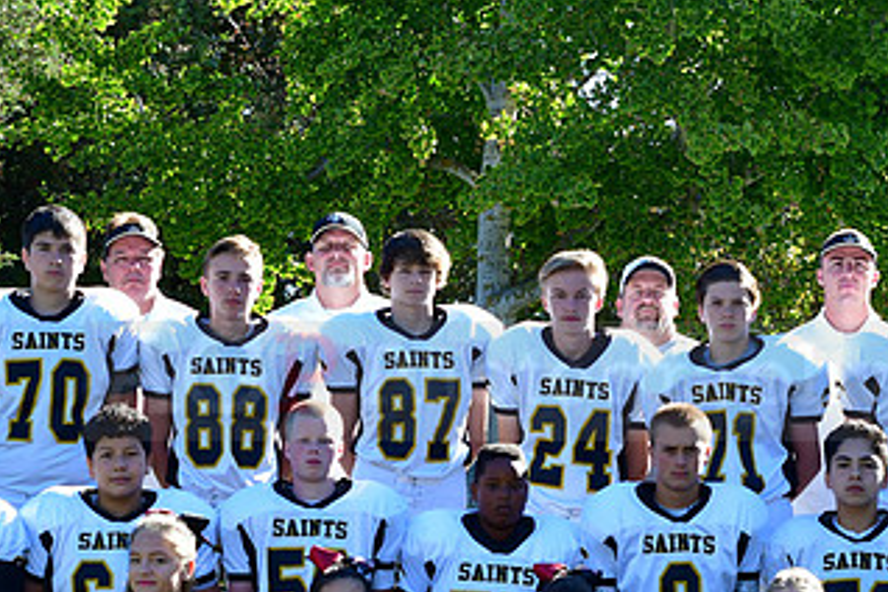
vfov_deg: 10.0
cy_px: 359
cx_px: 553
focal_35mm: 137
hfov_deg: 15.0
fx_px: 3379
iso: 400
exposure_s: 1/320
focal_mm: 50
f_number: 7.1
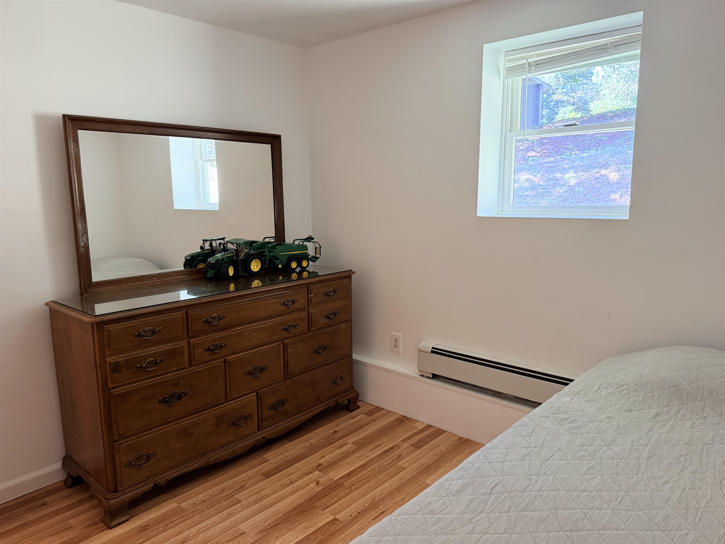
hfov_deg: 71.6
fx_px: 503
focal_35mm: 24
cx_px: 362
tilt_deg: -10.6
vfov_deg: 56.8
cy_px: 272
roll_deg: +1.7
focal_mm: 6.76
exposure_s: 1/60
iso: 320
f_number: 1.78
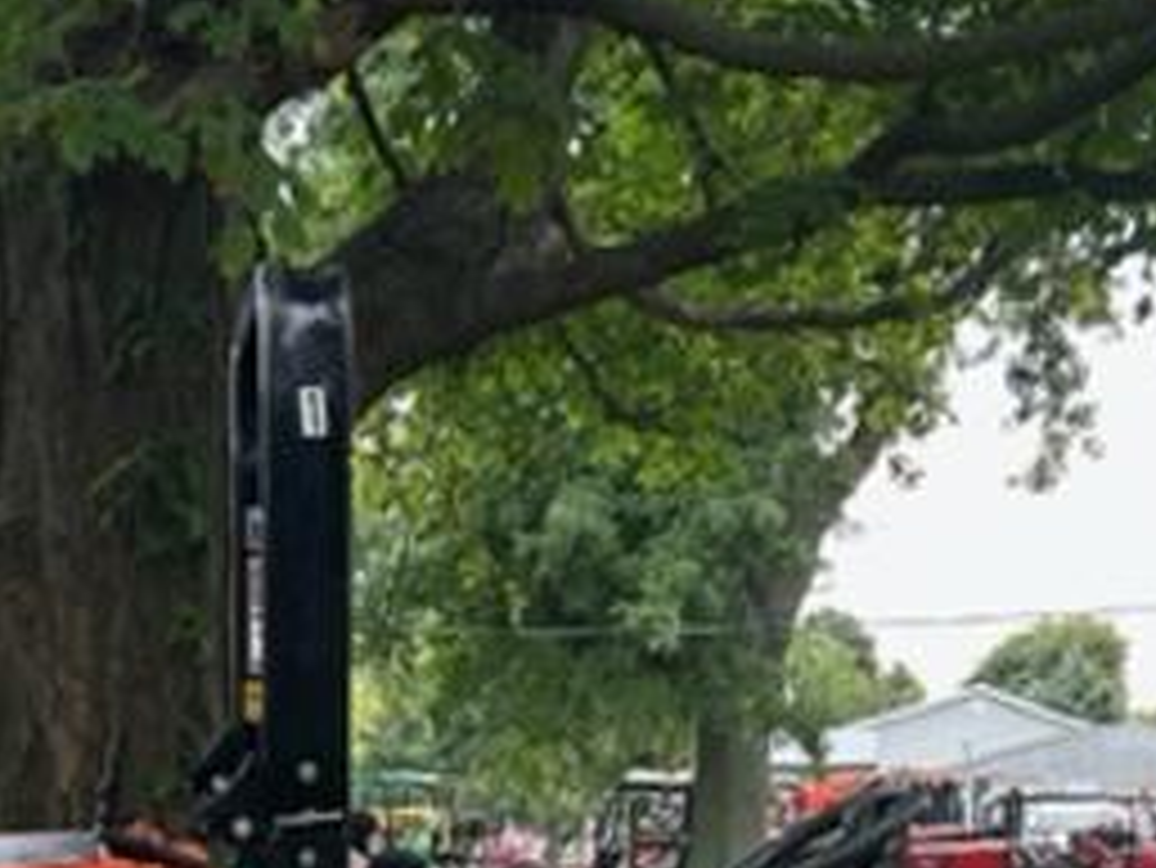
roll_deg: +1.0
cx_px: 567
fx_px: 2706
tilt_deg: -8.2
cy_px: 1309
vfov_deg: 16.6
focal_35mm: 81
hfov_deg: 24.1
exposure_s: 1/121
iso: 64
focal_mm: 5.7
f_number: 1.5
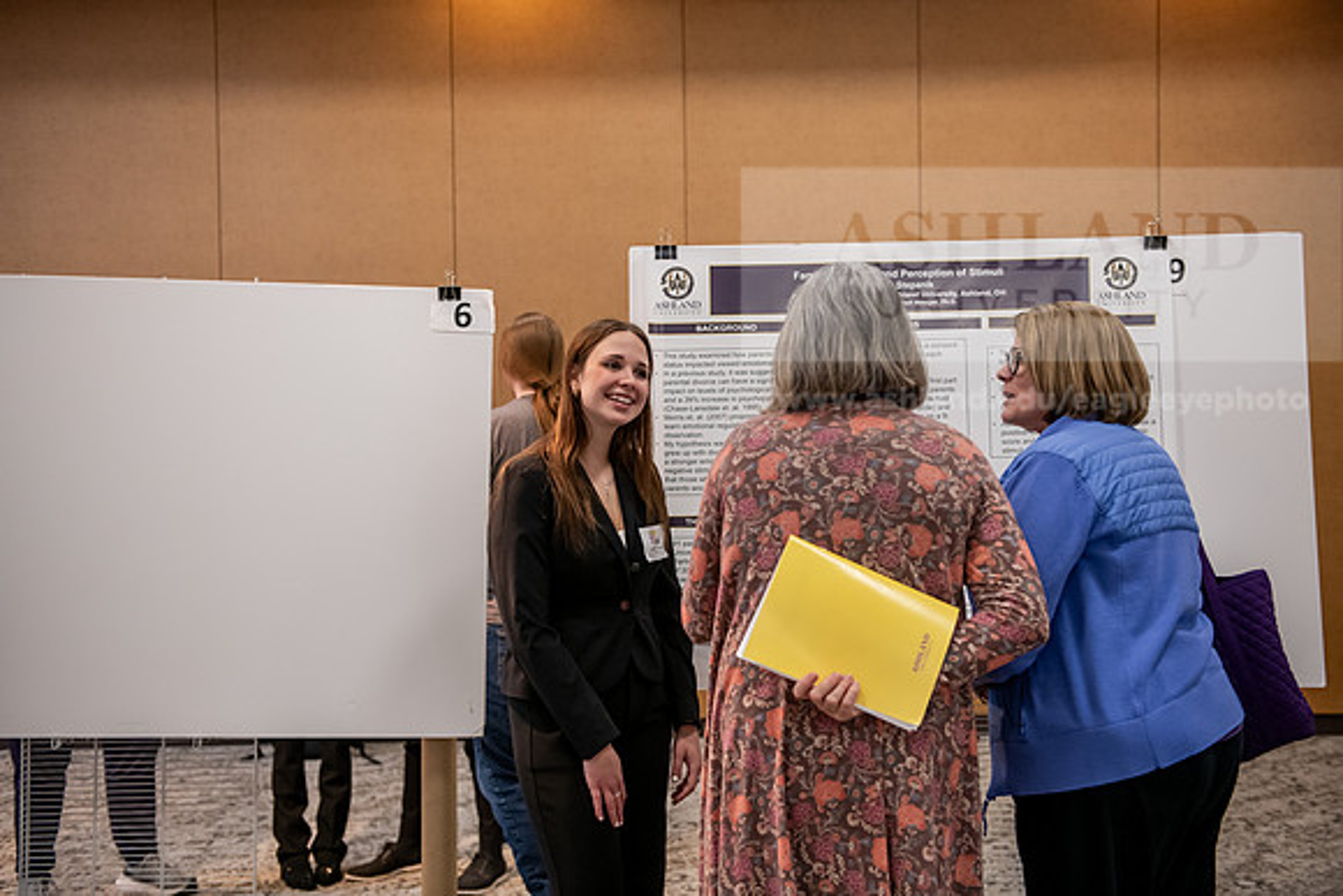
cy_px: 448
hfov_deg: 43.6
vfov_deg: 29.9
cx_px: 672
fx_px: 1679
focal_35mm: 45
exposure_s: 1/160
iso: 2000
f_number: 3.2
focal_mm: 45
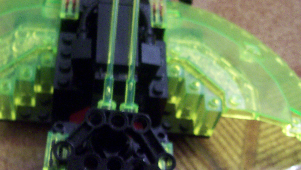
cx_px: 68
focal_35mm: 62
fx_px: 495
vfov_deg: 19.0
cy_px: 157
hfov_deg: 33.0
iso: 160
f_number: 2.7
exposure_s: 1/8
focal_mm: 6
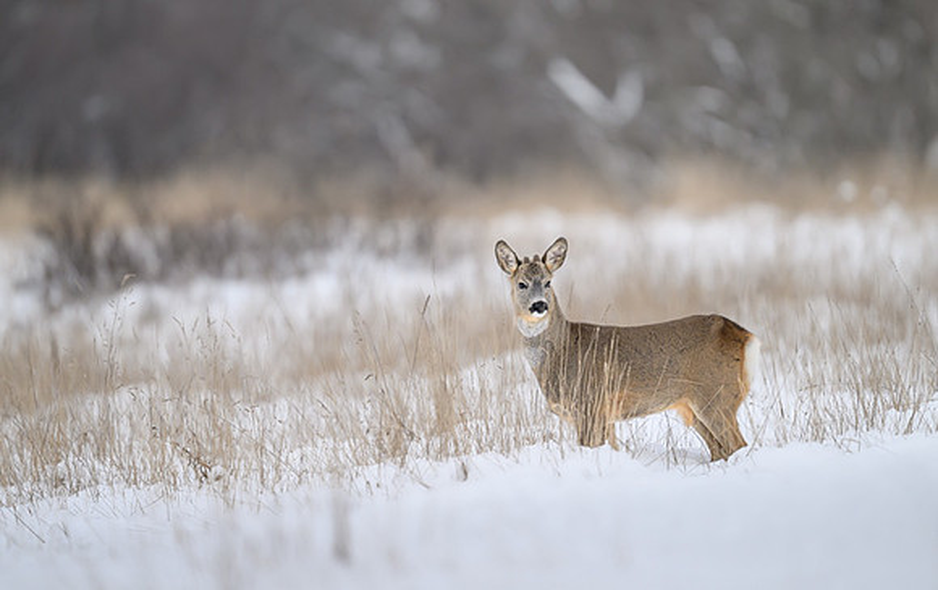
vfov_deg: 2.2
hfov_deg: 3.5
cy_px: 260
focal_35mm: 602
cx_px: 496
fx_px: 15416
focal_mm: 560
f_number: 4
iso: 800
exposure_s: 1/2500
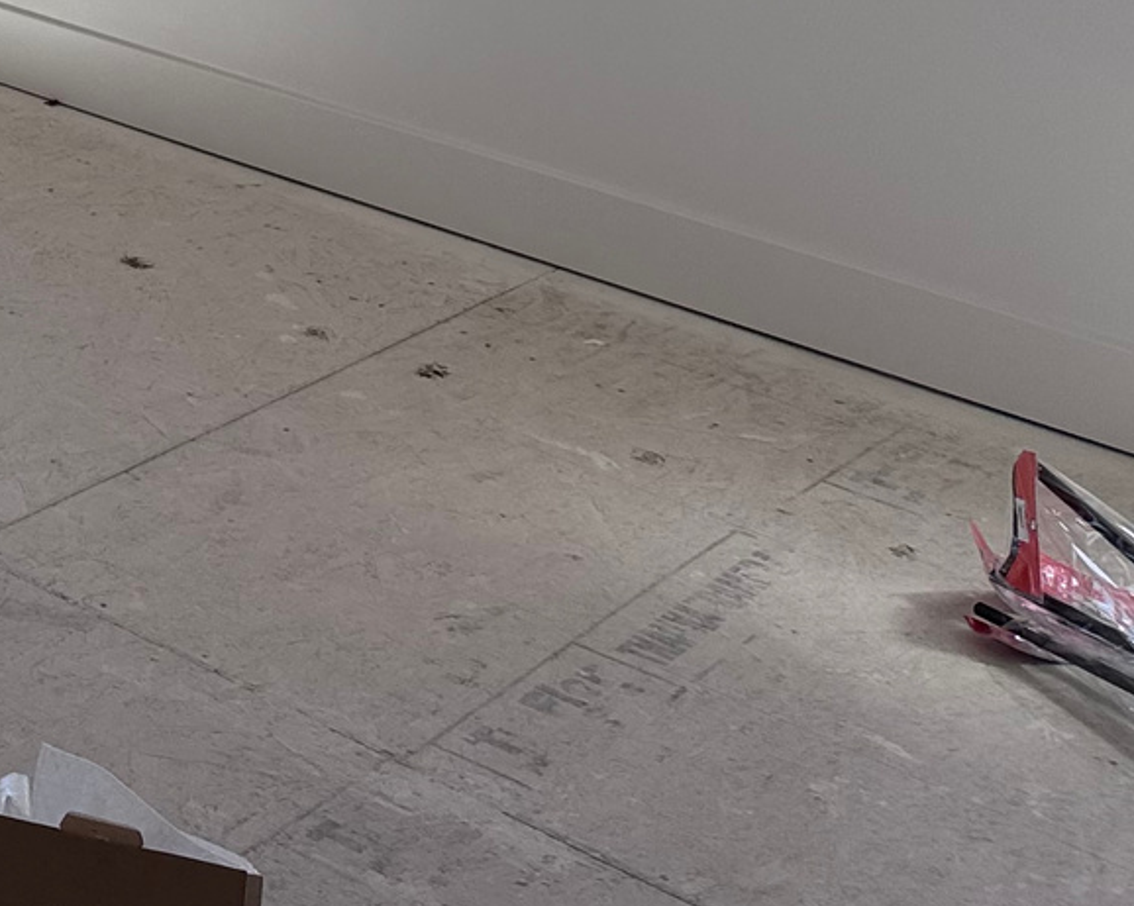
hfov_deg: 18.7
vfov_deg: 16.8
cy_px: -445
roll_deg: -2.0
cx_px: -812
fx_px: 2785
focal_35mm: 83
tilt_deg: -8.1
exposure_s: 1/782
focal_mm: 6.76
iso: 80
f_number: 1.78
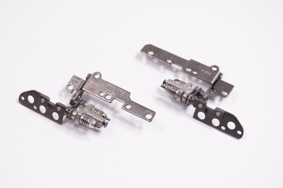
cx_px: 135
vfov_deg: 21.7
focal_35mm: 63
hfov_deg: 32.1
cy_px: 97
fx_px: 491
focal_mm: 37
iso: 400
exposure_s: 1/200
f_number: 5.6
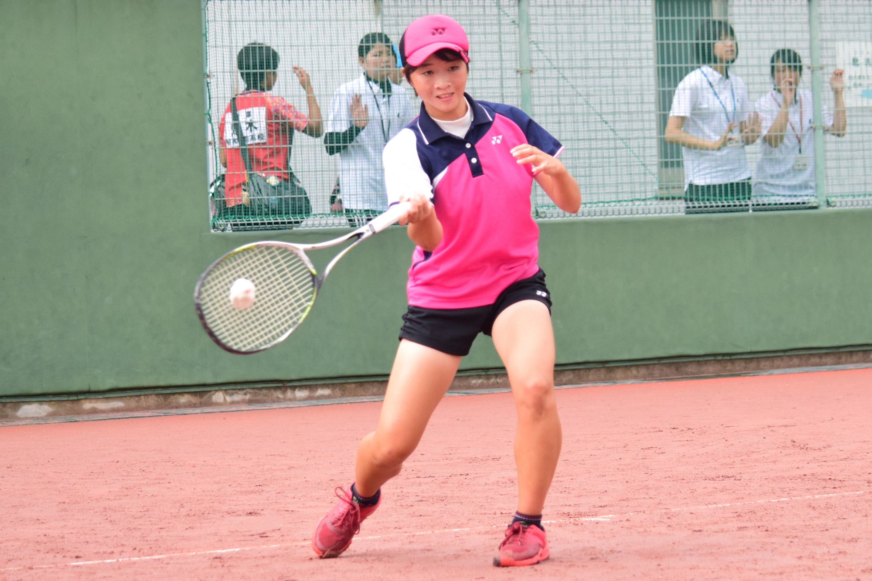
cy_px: 290
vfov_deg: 10.6
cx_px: 436
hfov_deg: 15.9
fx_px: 3124
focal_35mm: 129
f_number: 4.5
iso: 800
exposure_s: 1/1250
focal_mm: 86
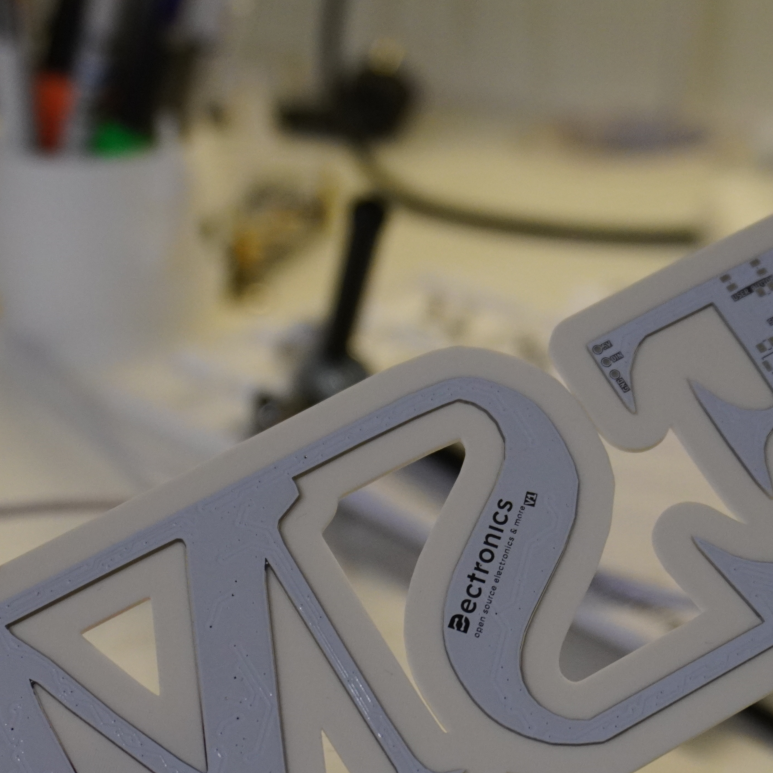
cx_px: 422
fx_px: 1794
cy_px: 548
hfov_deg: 24.3
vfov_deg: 24.1
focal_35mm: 71
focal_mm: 26
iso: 1600
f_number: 4.5
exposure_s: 1/160
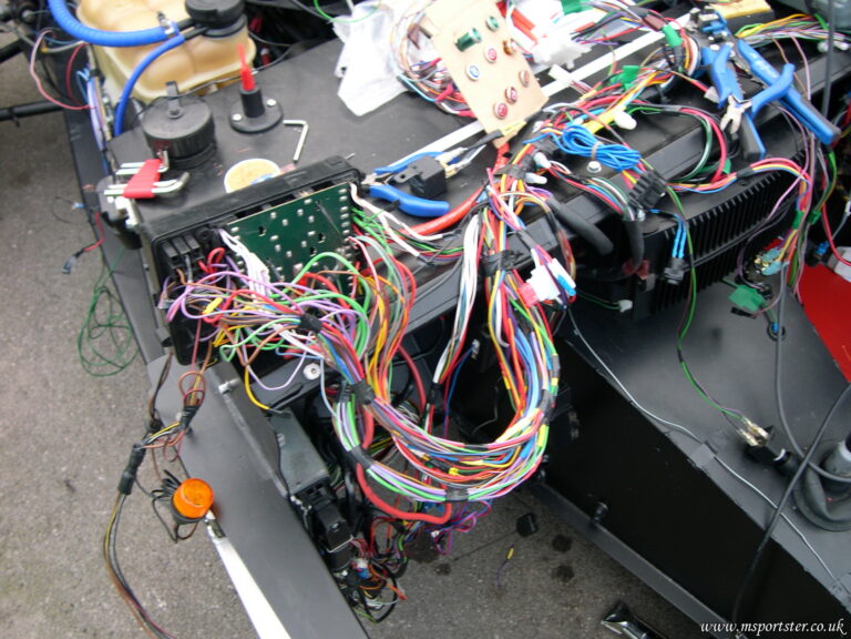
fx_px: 934
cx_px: 426
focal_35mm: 38
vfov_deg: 37.7
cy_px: 320
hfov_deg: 49.0
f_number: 2.8
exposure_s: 1/32.5
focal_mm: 8
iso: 100
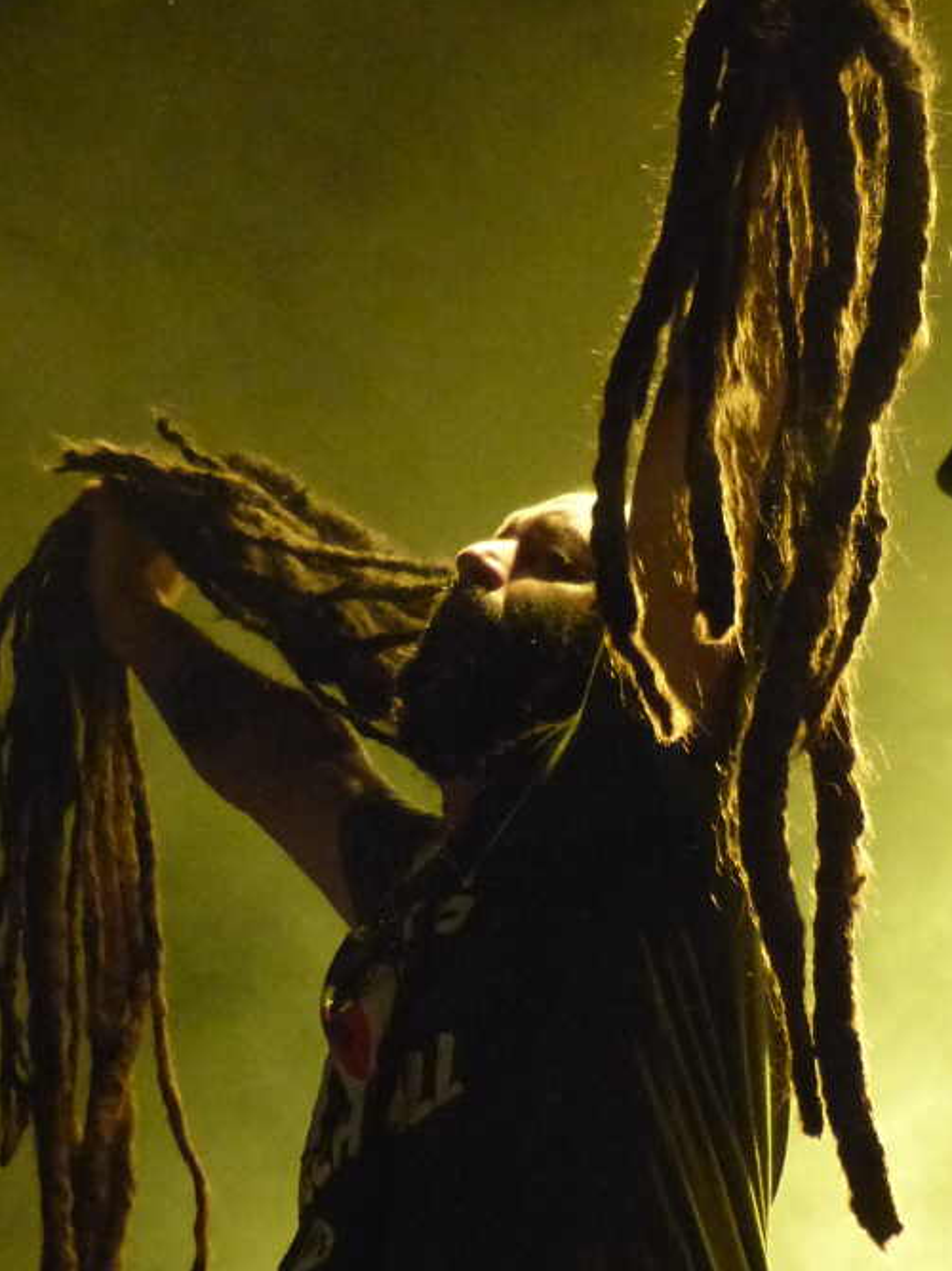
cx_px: 407
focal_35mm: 240
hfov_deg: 6.2
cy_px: 762
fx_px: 8803
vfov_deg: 8.2
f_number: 2.8
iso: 1600
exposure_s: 1/125
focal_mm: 28.7
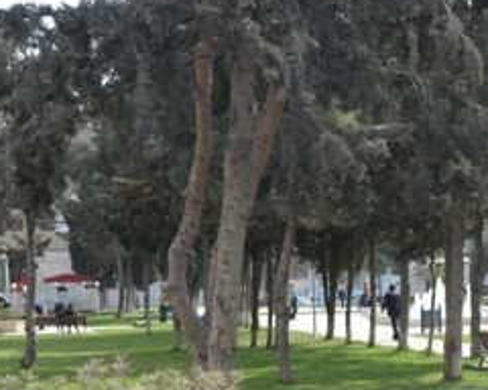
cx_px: 510
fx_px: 1228
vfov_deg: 17.8
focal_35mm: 85
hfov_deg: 21.5
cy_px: 340
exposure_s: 1/250
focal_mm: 34
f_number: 6.3
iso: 280
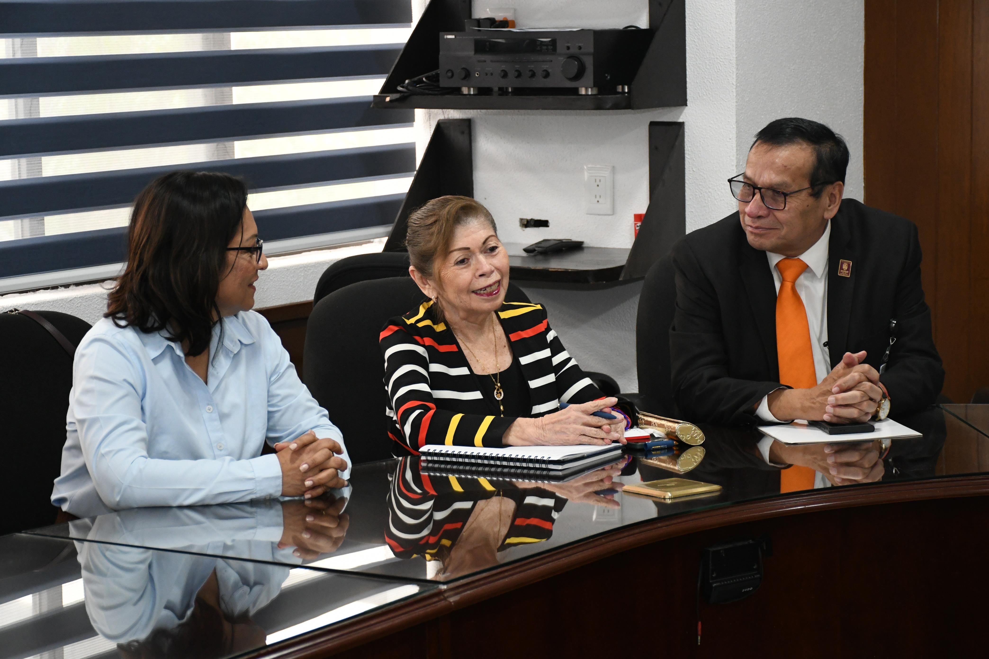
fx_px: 2307
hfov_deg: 24.2
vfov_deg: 16.3
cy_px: 330
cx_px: 494
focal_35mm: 84
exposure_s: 1/100
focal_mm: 56
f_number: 4.8
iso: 2500
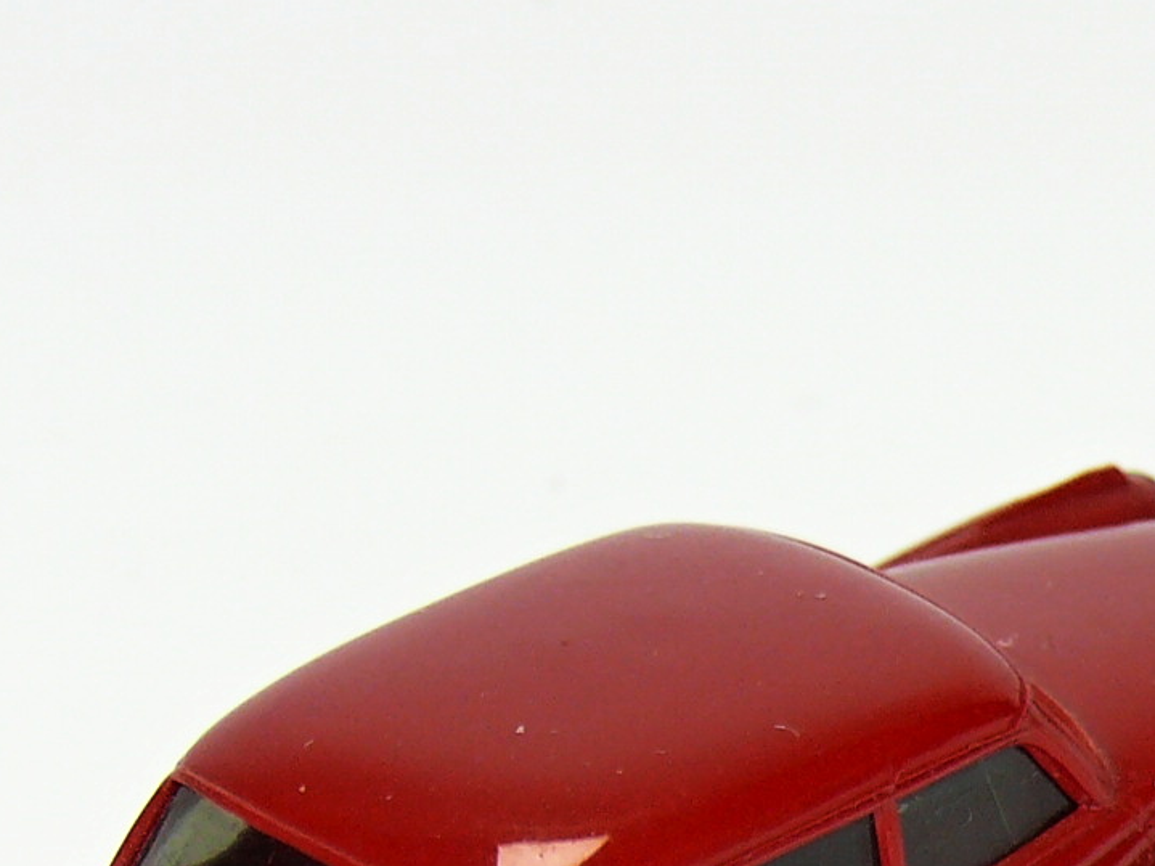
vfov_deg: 4.9
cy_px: 962
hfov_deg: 6.5
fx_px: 10175
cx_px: 635
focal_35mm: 305
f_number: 4
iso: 100
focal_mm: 16.2
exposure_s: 1/30
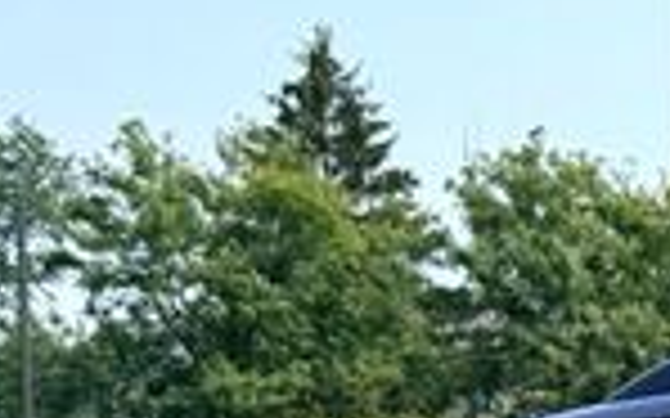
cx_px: 1192
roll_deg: +0.0
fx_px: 3979
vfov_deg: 5.9
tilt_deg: -2.6
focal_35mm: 218
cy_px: 737
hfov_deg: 9.2
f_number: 1.78
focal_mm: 6.76
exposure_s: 1/2976
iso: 80
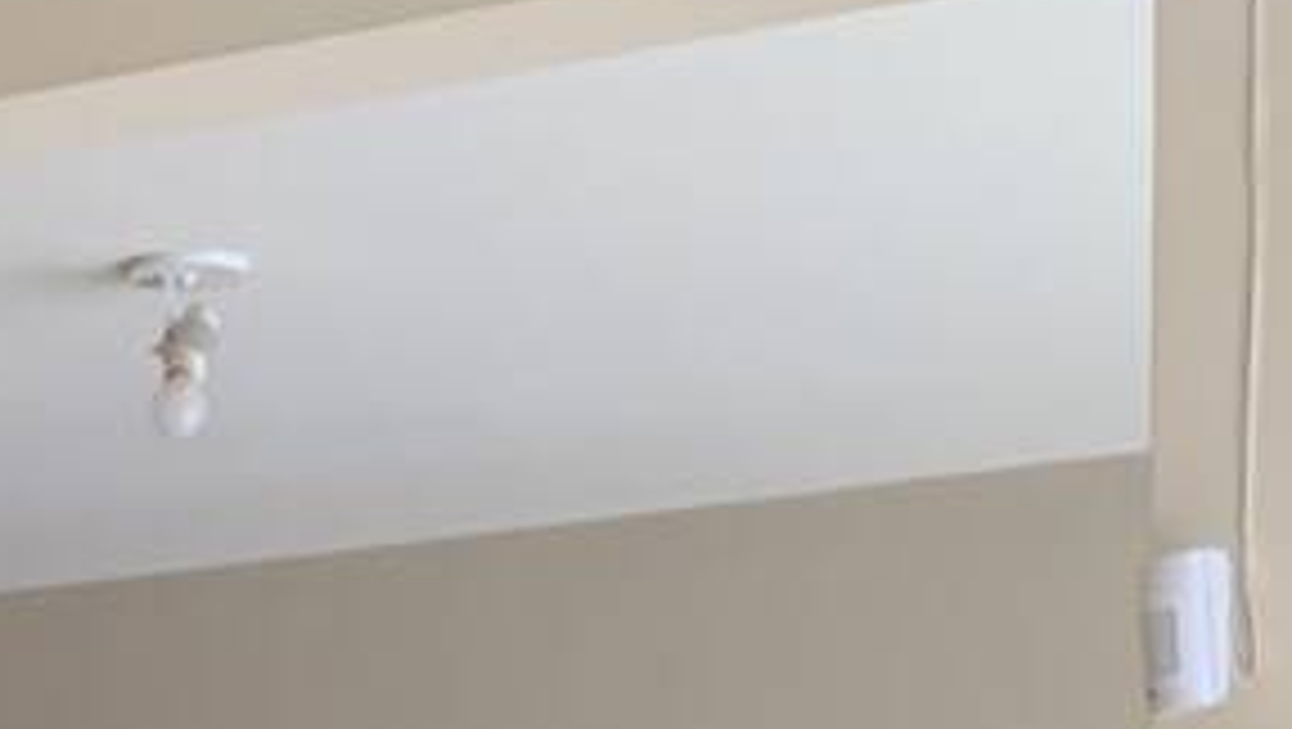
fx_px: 4869
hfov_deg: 14.8
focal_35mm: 142
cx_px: -99
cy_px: 2218
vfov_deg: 7.5
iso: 100
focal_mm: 4.25
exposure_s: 1/70
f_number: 1.8
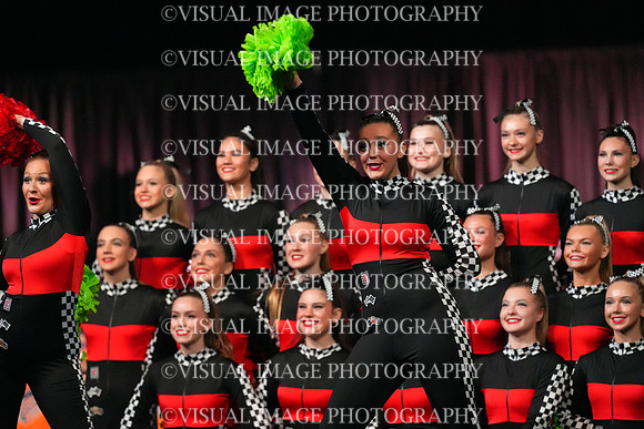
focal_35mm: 300
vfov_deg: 4.6
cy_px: 214
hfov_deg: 6.9
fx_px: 5368
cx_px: 322
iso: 16000
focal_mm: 300
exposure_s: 1/1250
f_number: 3.5
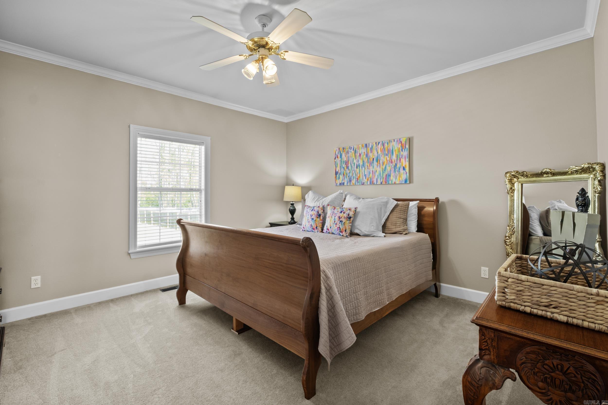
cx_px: 304
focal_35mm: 15
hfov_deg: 100.4
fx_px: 253
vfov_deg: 77.3
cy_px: 202
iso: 400
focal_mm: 10
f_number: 9
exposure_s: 2.5
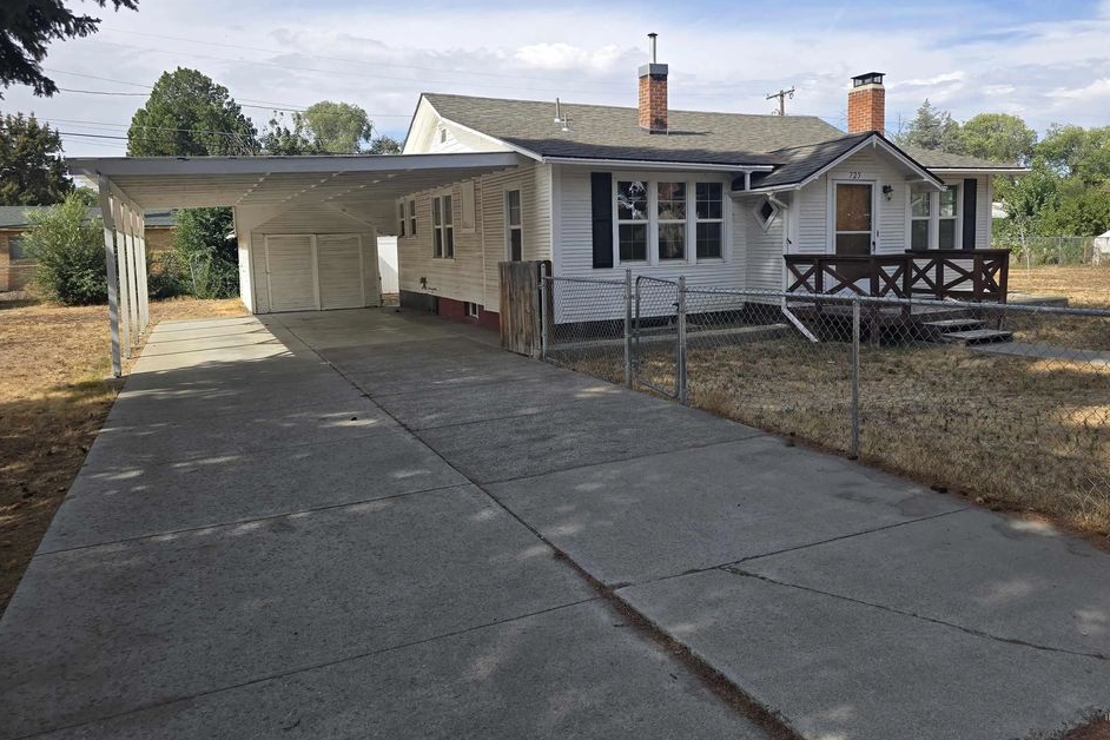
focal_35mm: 26
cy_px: 305
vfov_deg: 49.3
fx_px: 802
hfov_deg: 69.3
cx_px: 593
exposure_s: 1/574
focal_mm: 6.3
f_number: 1.7
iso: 12
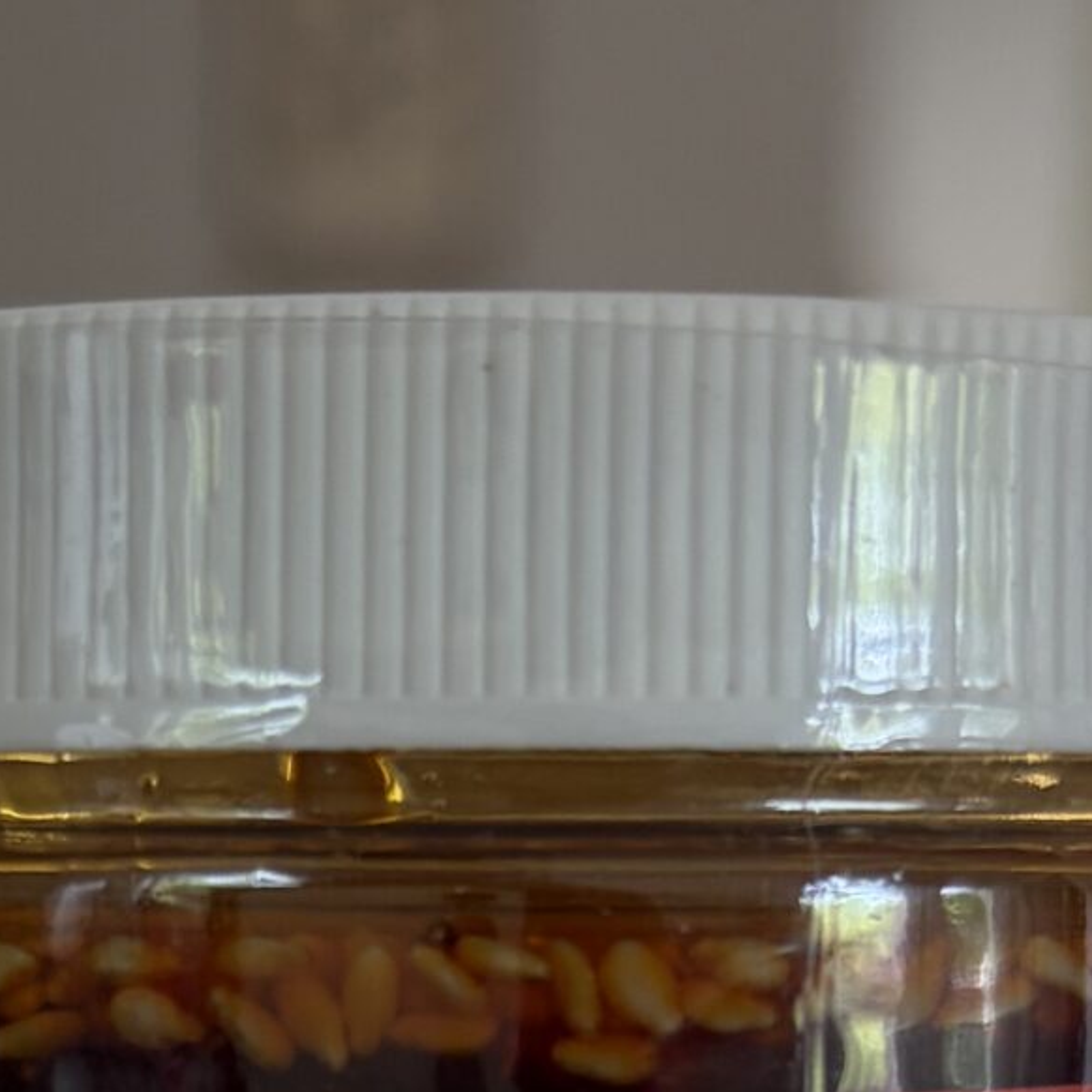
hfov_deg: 17.2
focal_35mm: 101
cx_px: 321
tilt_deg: -12.8
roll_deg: -0.4
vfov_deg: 15.6
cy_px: 1726
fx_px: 3605
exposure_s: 1/60
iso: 125
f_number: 1.6
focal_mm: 5.96
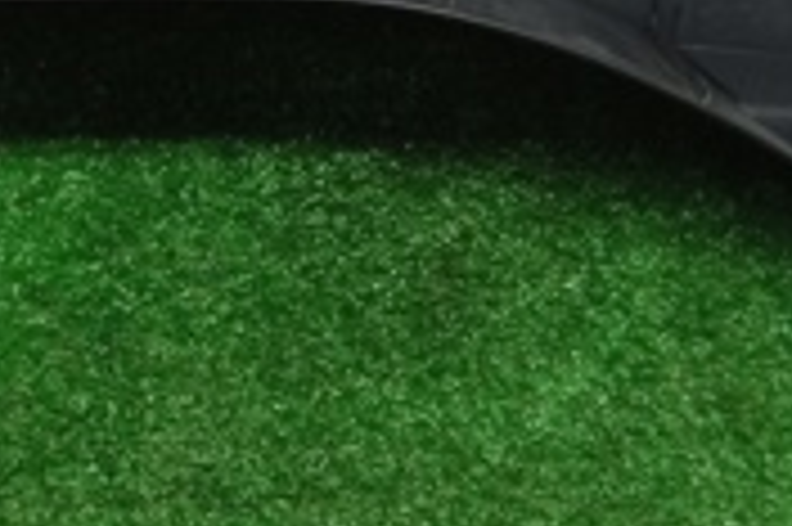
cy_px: -79
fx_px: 2242
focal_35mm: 102
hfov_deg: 19.6
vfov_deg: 13.1
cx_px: 45
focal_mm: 3.79
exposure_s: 1/33.3
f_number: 2.2
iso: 268
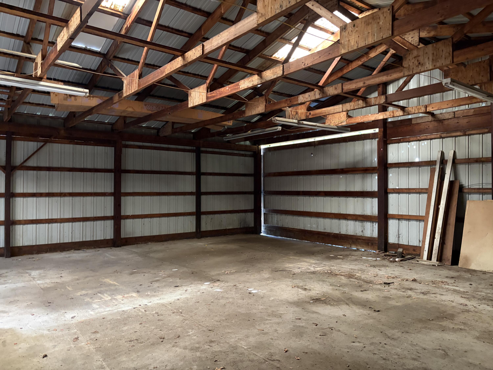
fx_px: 370
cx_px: 246
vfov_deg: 53.1
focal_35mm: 26
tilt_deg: +2.0
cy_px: 185
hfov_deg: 67.3
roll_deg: -0.3
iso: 640
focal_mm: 5.96
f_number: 1.6
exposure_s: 1/32
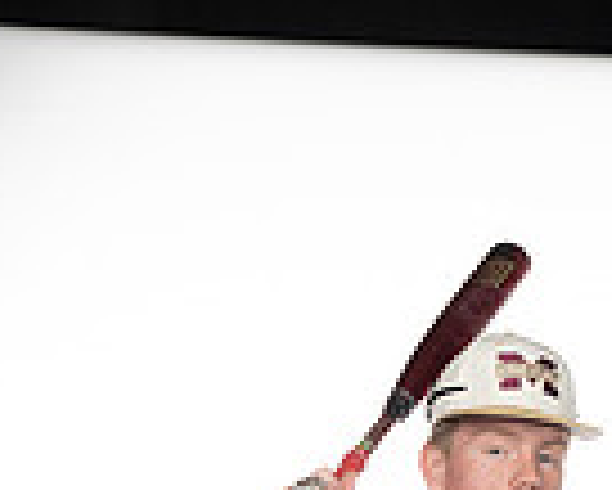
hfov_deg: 15.5
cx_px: 428
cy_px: 993
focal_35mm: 124
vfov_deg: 11.2
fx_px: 2248
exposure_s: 1/250
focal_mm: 40
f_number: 6.3
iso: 400
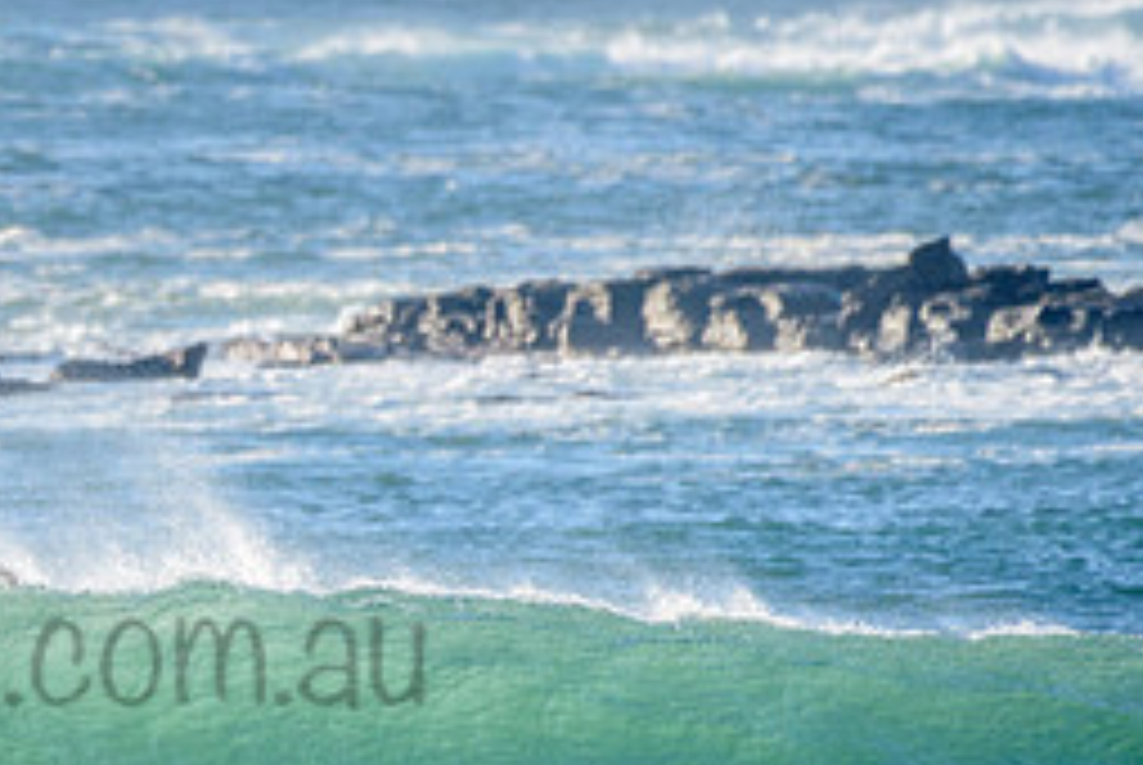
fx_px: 44342
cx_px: -330
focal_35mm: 1395
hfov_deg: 1.5
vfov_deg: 1.0
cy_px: 406
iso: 220
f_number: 5.6
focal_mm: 500
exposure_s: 1/1250
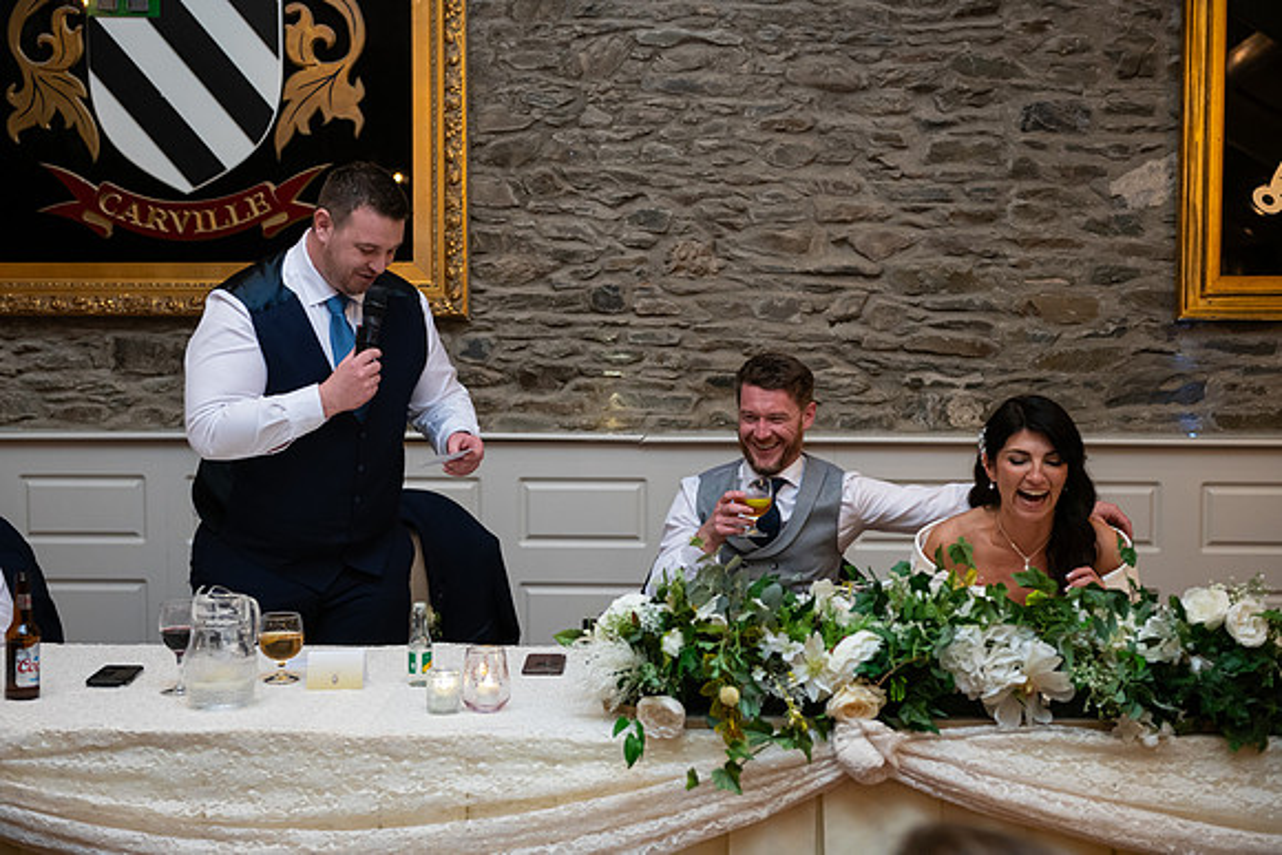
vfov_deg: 24.2
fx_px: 1995
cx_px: 641
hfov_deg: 35.6
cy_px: 428
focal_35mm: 56
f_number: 3.5
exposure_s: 1/160
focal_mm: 56
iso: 800
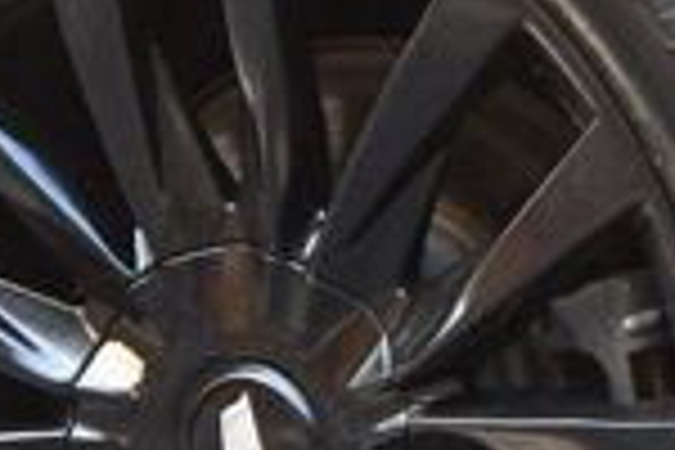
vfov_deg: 1.9
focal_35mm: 719
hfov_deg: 2.9
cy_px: 371
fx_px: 13480
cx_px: 342
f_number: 4.8
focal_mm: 112
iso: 1250
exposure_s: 1/125
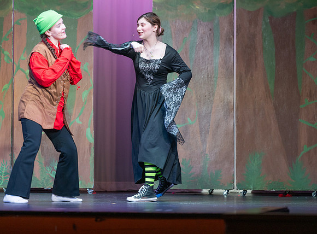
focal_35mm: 126
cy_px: 106
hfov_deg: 15.7
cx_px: 153
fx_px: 1147
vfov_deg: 11.6
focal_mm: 104
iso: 450
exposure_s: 1/320
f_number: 2.8
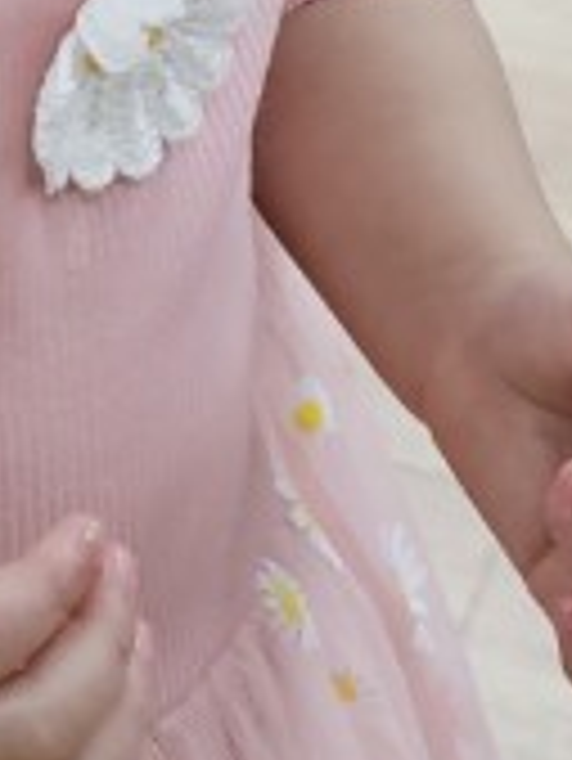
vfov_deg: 10.6
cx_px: -77
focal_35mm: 174
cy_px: -630
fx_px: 3829
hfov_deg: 8.5
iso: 160
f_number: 1.7
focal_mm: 6.3
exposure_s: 1/120
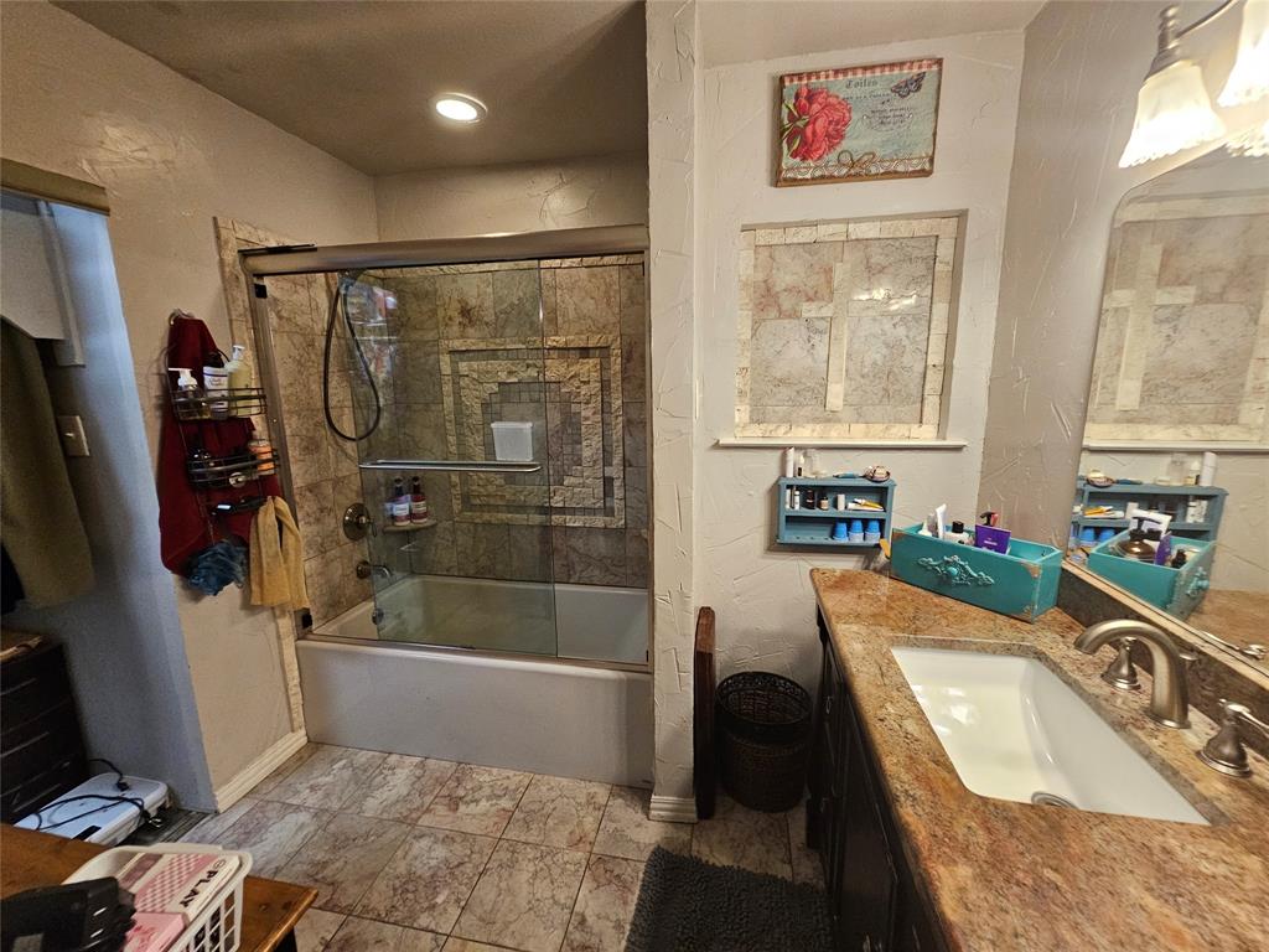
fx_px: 477
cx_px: 634
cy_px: 476
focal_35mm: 13
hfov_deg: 106.2
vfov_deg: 89.9
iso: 400
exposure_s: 1/60
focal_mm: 2.2
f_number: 2.2
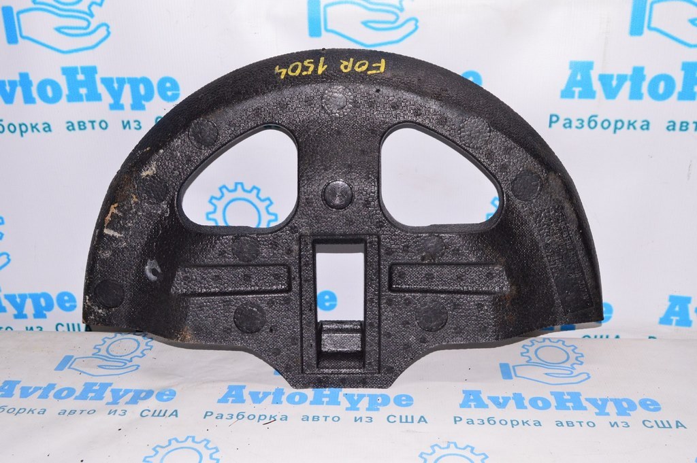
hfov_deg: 53.2
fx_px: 696
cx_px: 348
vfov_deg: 36.8
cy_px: 232
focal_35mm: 36
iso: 1600
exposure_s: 1/200
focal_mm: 24
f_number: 8
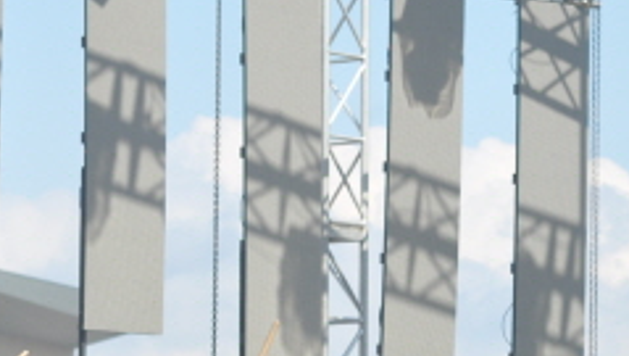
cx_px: 574
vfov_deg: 4.1
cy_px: 481
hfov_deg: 7.3
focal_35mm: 294
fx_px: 4908
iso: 200
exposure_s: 1/640
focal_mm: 70
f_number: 6.3
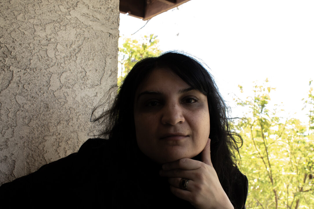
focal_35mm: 40
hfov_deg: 48.5
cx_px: 158
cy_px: 145
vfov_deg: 33.0
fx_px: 349
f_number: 5.6
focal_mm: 18
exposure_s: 1/125
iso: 400
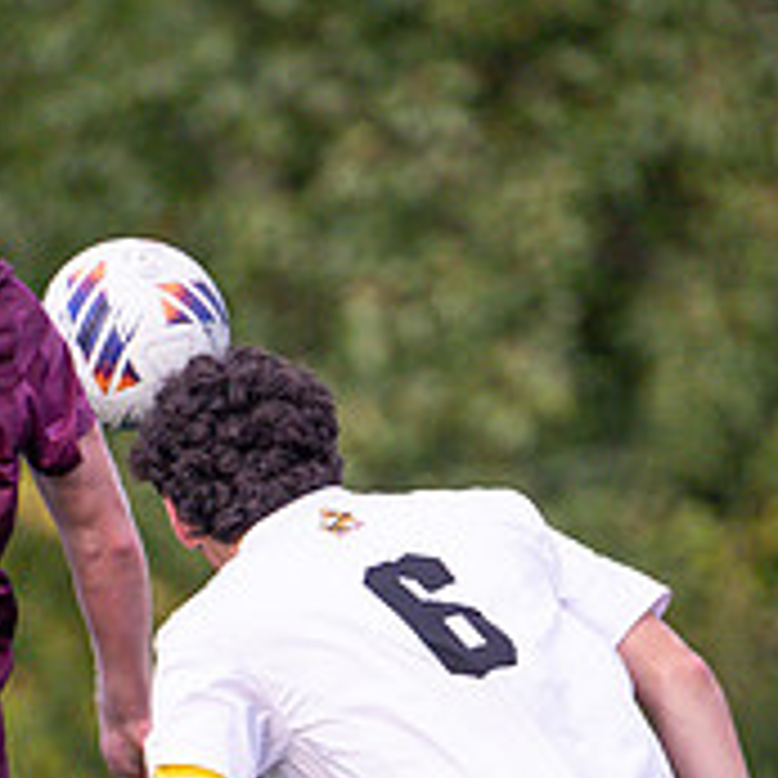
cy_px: 1034
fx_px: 37430
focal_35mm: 1472
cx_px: 80
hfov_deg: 1.2
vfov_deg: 1.2
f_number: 4.5
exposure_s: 1/2500
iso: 1600
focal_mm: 400
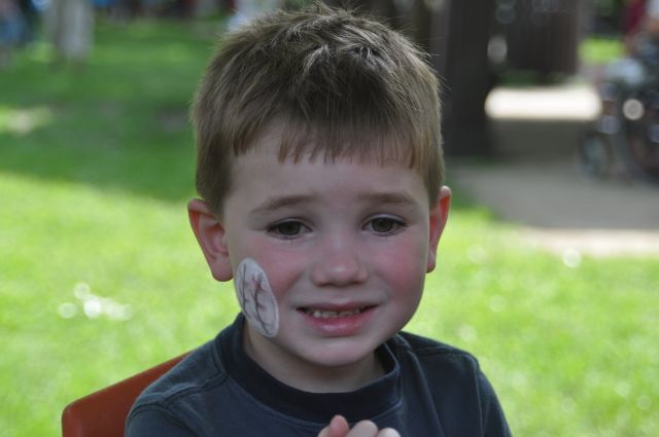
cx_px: 330
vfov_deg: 13.0
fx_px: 1920
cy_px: 218
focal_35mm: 105
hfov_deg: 19.5
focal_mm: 70
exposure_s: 1/500
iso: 400
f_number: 5.6
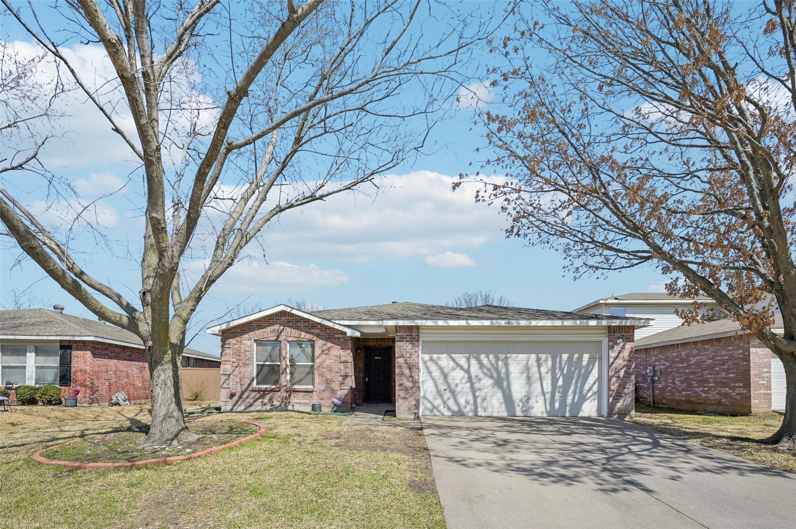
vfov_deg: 81.1
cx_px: 398
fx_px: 309
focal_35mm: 14
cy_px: 264
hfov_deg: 104.3
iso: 100
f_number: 9
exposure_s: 1/320
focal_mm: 14
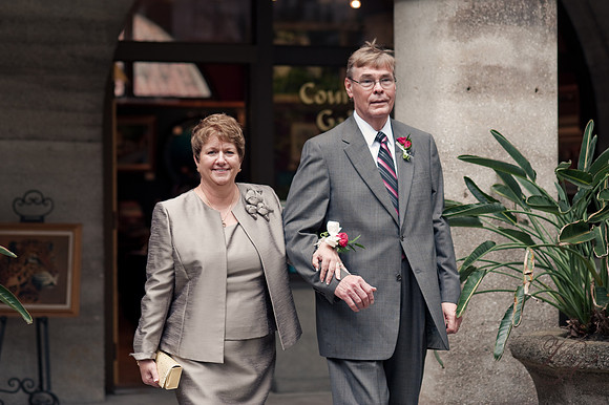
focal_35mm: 85
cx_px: 304
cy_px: 202
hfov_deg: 23.9
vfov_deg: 16.1
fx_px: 1437
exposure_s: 1/250
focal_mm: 85
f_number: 2.8
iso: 400
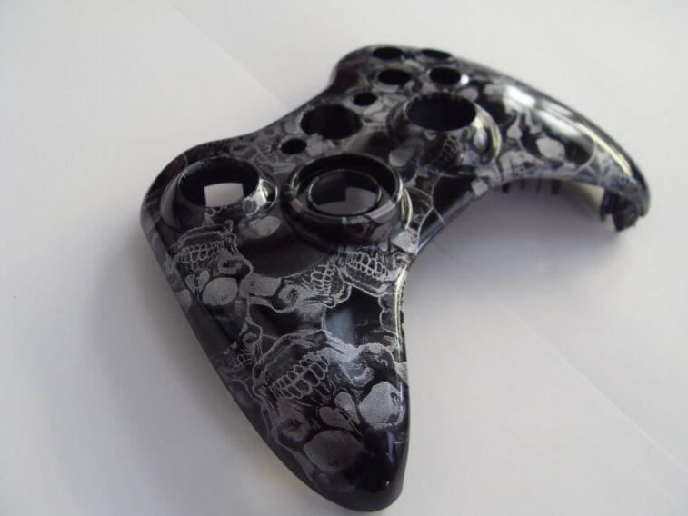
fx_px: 735
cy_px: 258
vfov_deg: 38.7
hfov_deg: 50.1
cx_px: 363
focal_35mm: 37
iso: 200
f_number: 2.8
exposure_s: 1/45
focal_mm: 6.3
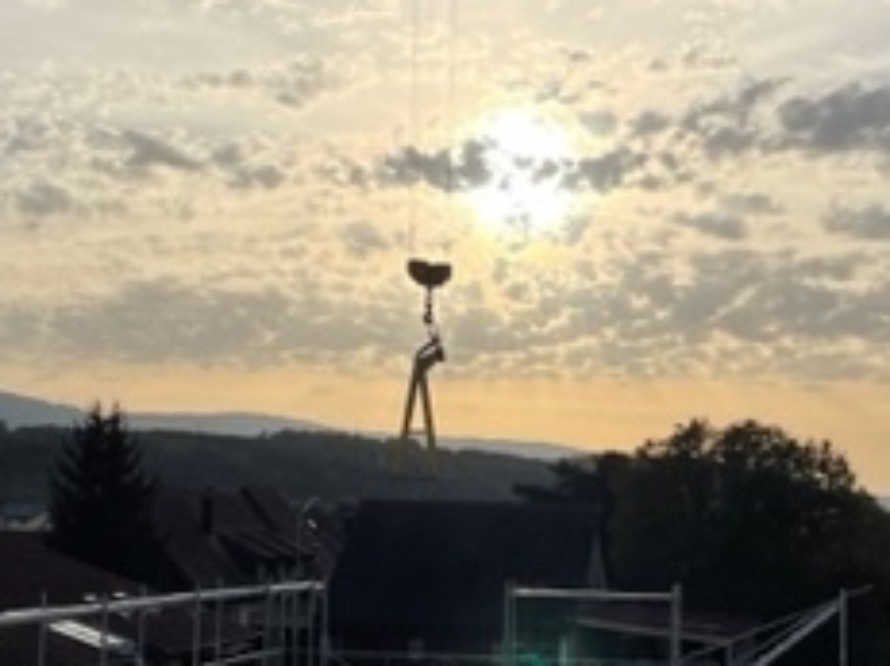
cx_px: 539
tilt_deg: +2.0
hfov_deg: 27.0
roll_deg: -1.1
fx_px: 1850
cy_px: 439
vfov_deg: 20.4
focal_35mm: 72
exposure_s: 1/7813
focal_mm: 4.2
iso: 32
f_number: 1.6
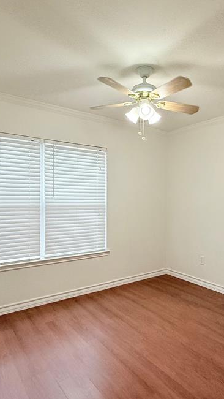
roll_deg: -0.8
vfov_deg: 76.3
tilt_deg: -0.8
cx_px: 138
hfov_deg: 47.3
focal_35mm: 24
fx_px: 254
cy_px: 202
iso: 200
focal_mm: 2.22
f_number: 2.2
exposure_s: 1/120
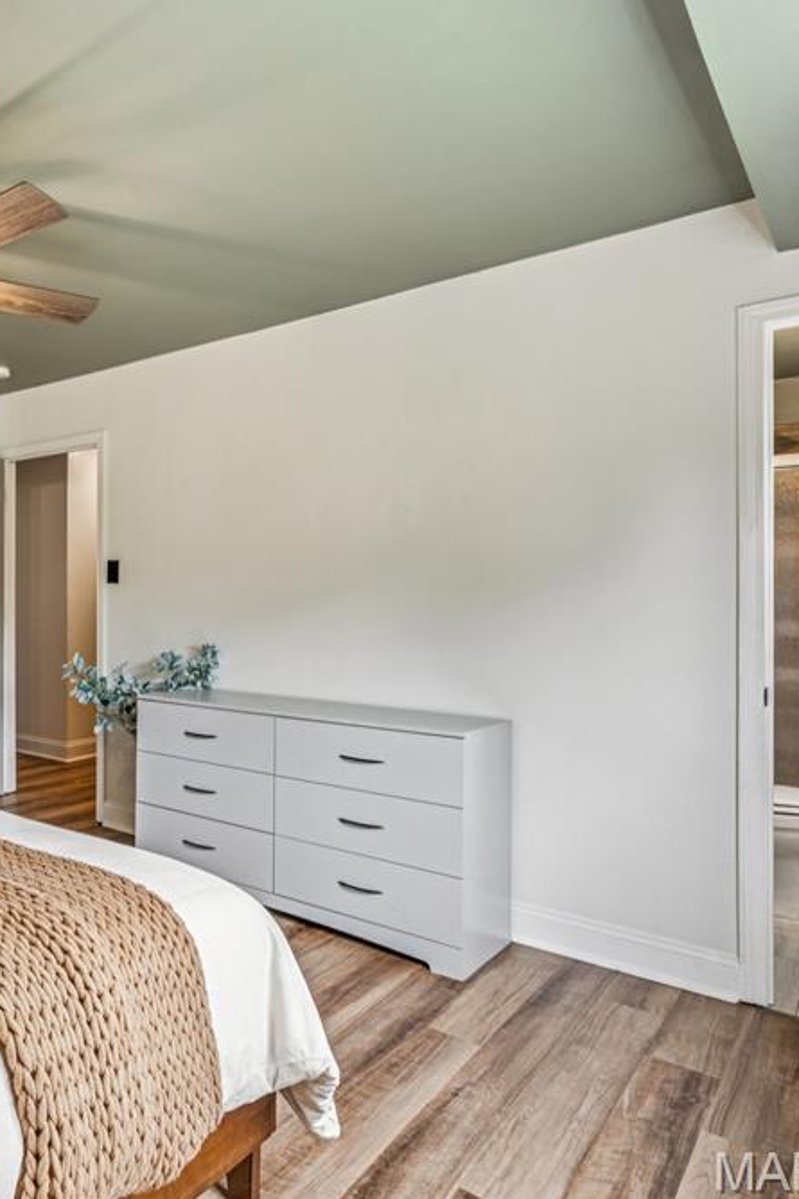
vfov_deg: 73.2
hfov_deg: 43.8
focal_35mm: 24
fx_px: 807
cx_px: -25
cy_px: 598
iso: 320
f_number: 13
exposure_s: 1/5
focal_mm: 15.8
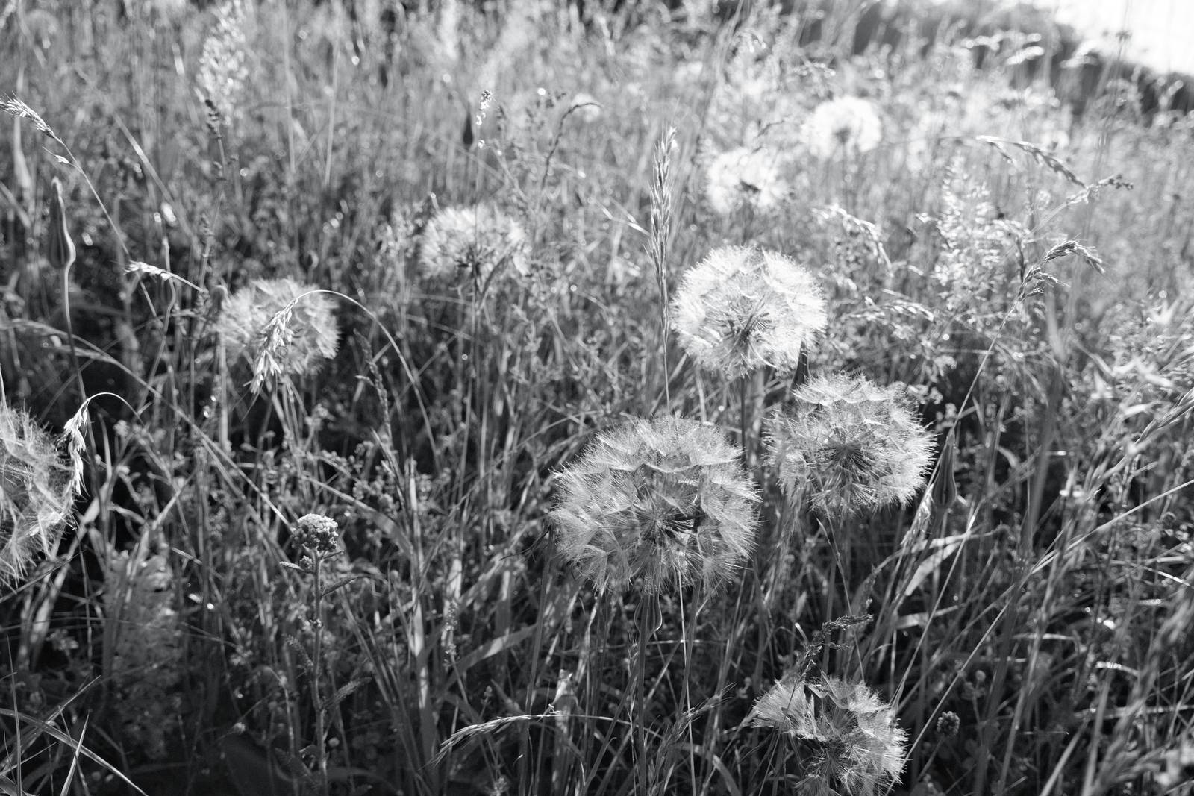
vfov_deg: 41.1
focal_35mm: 32
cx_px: 597
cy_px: 398
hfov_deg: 58.7
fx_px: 1061
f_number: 5.6
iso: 640
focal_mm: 21.2
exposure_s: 1/1400
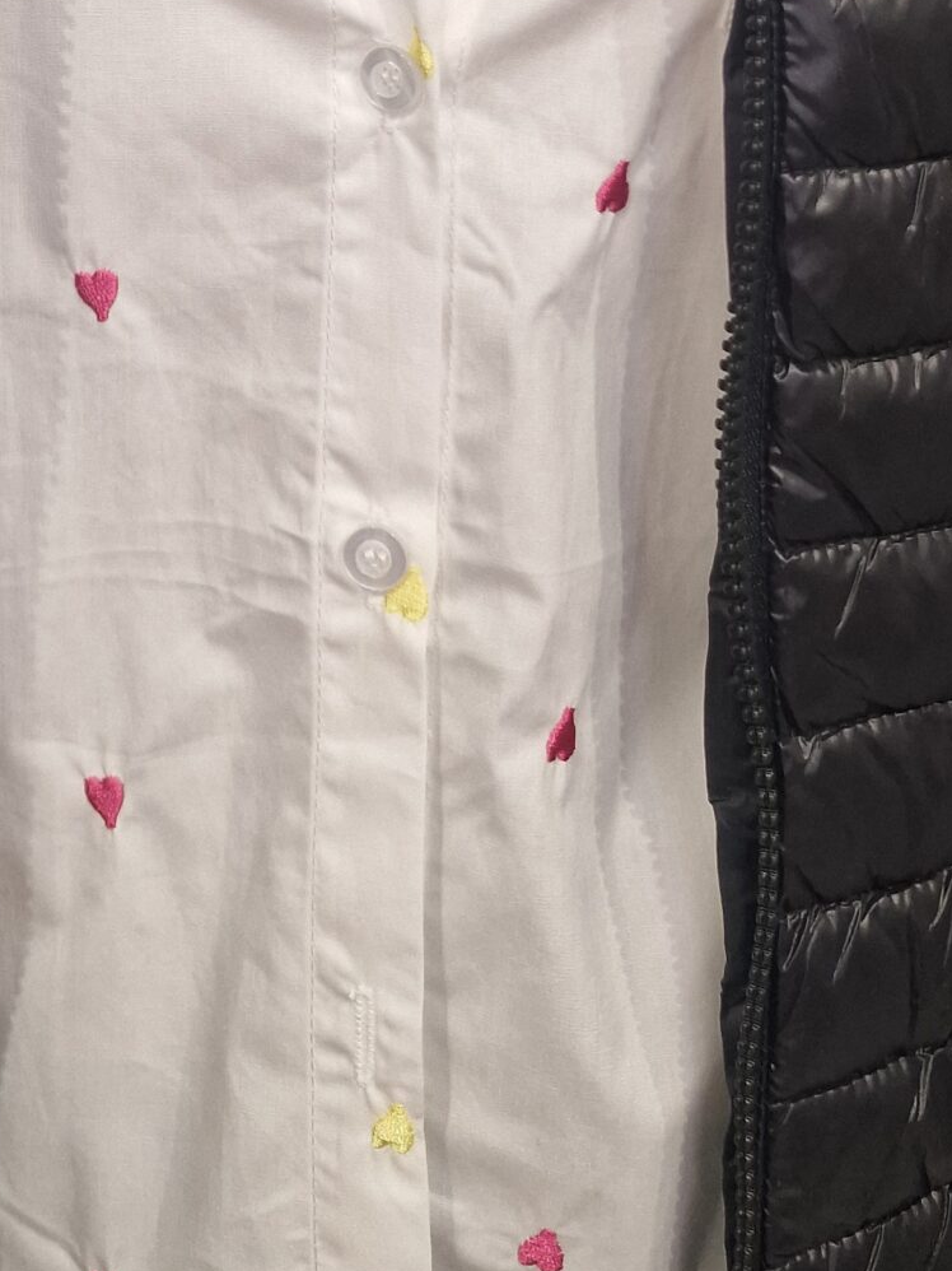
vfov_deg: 28.4
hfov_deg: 23.7
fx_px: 2164
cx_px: -20
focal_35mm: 59
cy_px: -262
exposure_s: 1/100
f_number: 1.8
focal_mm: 6.4
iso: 160
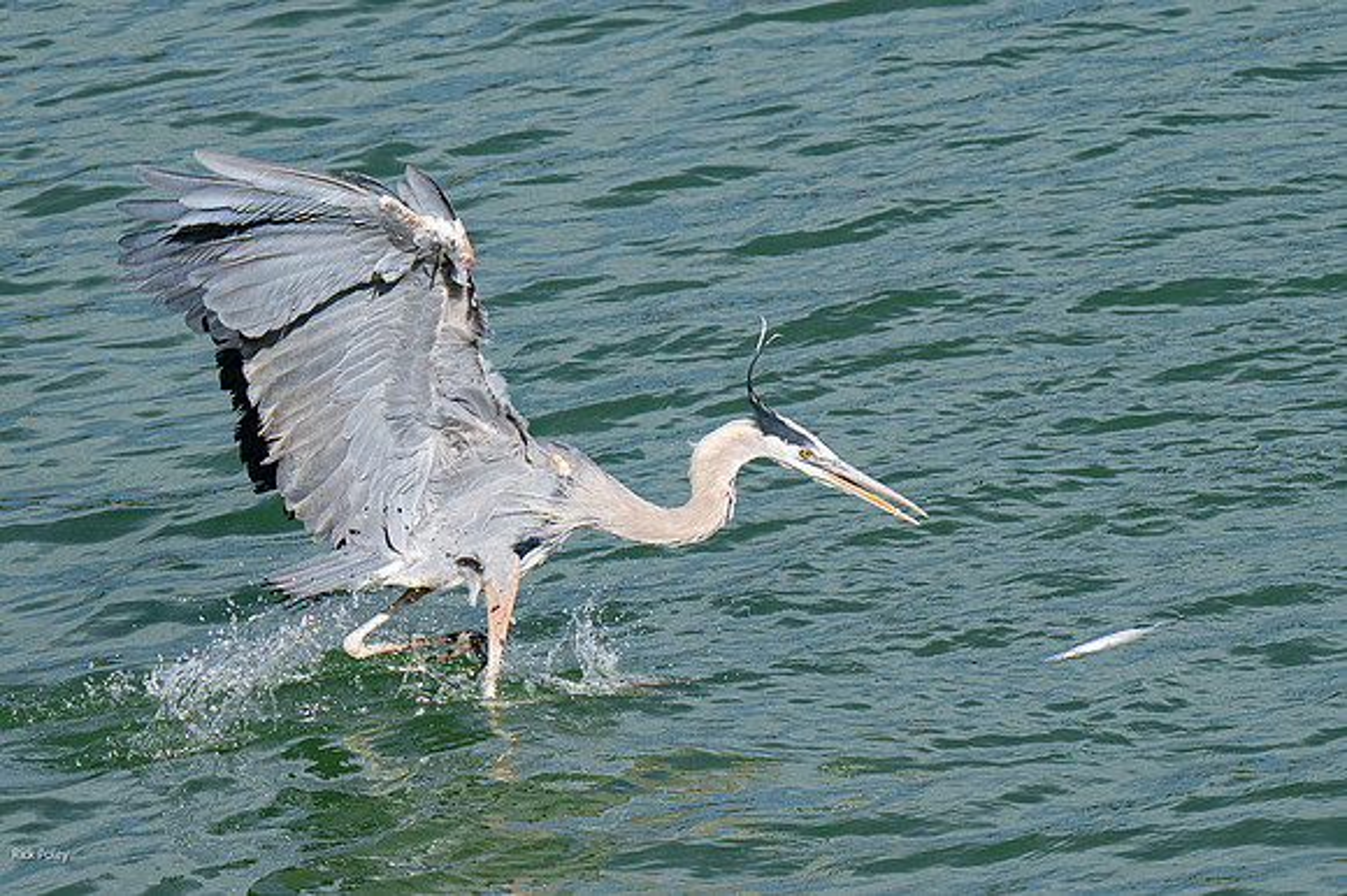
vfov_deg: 2.2
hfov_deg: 3.3
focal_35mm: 619
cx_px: 685
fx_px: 23162
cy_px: 438
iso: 800
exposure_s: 1/2000
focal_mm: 382
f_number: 8
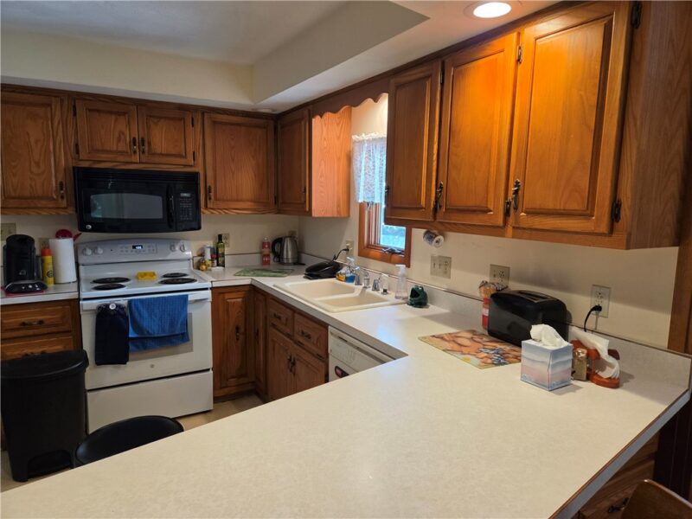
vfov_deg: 58.9
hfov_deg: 73.9
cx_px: 346
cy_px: 260
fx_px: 460
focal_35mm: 23
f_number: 1.8
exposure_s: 1/120
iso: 200
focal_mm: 5.4
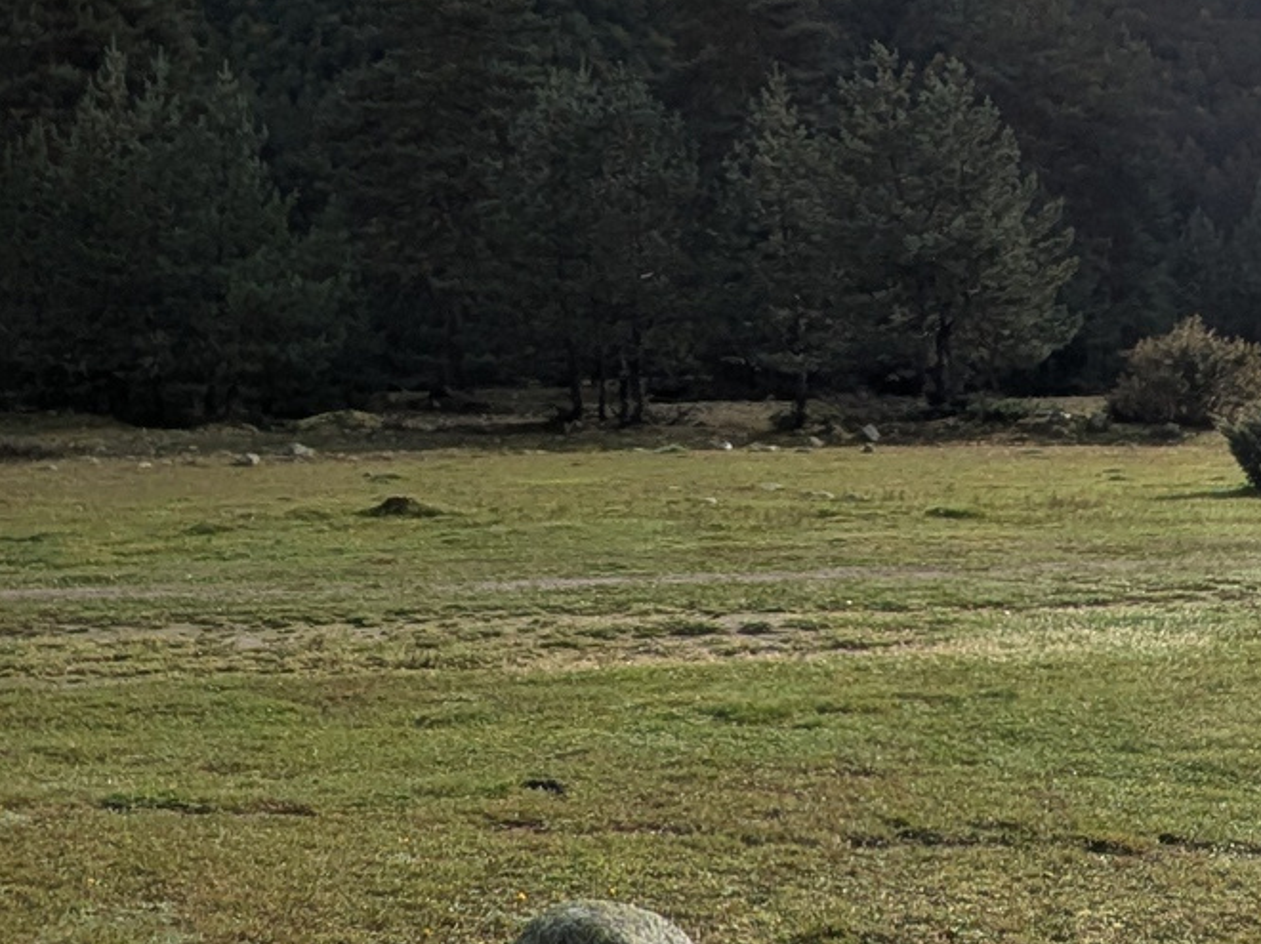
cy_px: -269
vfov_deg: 21.5
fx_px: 2257
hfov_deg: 31.2
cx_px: 731
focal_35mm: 62
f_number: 2.2
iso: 52
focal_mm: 2.35
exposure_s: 1/5155
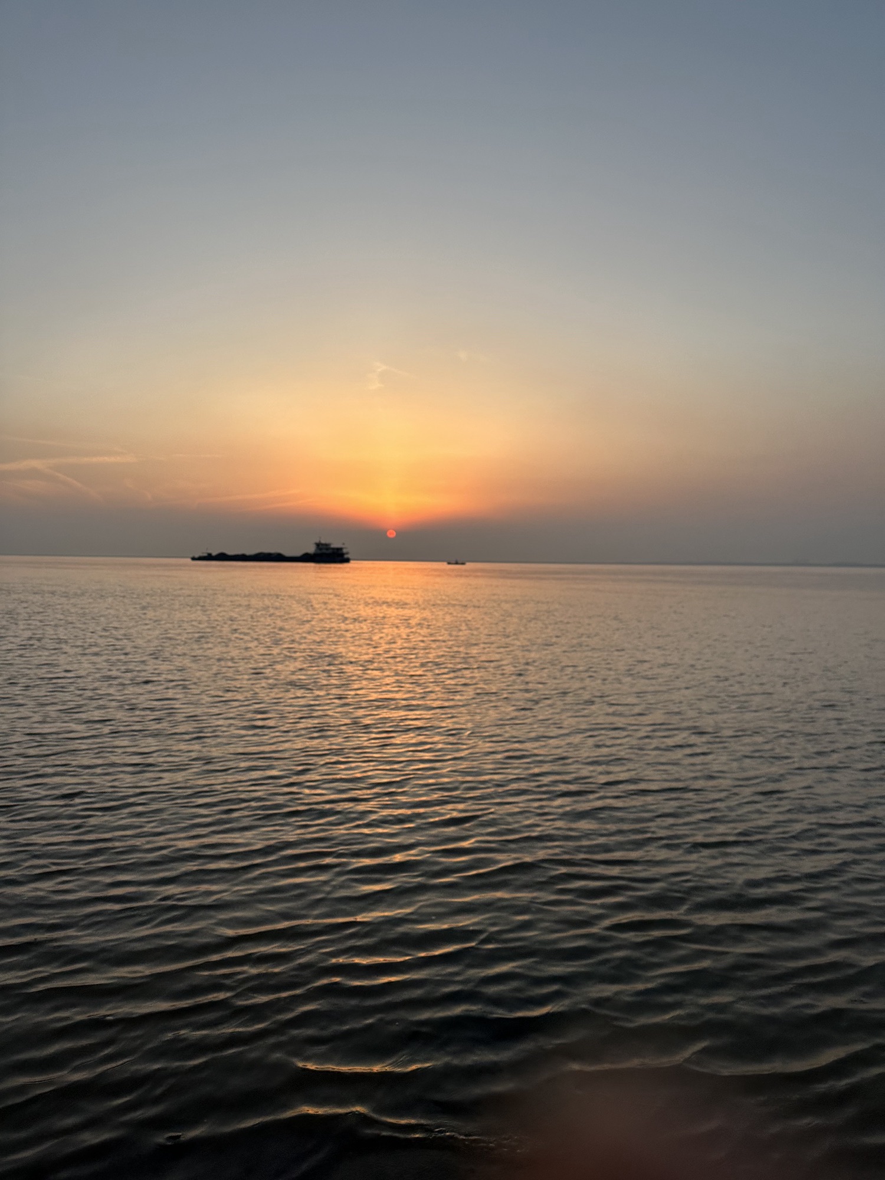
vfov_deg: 71.6
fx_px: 818
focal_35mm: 24
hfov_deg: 56.8
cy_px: 590
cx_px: 442
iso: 80
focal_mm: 6.86
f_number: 1.78
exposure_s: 1/2809
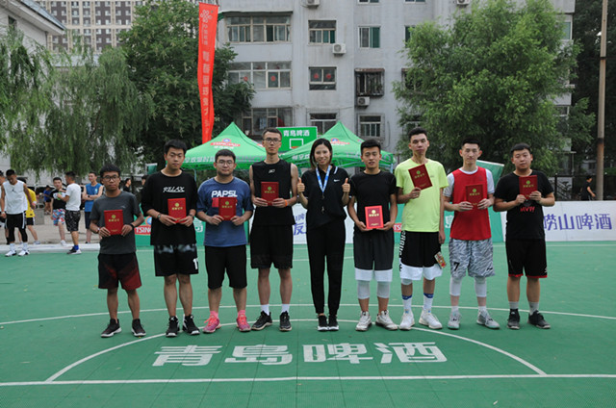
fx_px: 564
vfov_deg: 39.8
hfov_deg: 57.3
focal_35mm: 33
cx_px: 308
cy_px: 204
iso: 800
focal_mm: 22
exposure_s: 1/160
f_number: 6.3
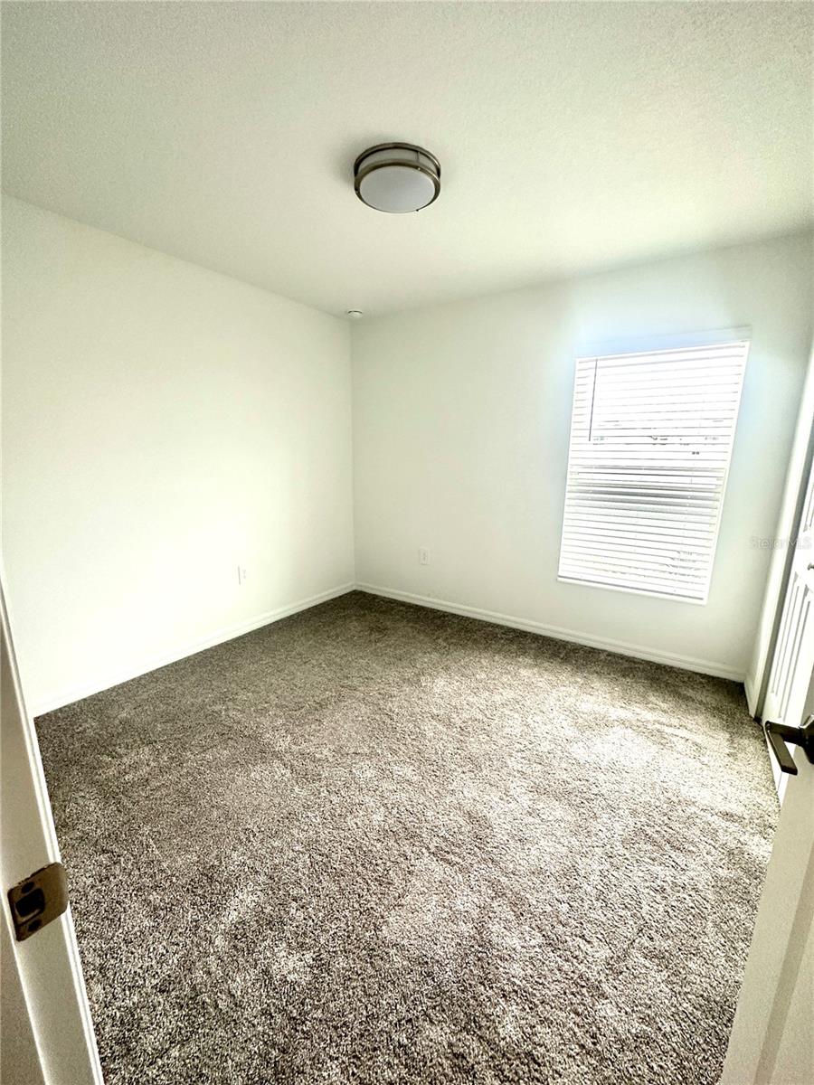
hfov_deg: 85.7
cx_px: 407
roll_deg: -1.7
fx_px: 439
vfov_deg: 102.1
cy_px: 542
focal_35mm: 14
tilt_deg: -11.5
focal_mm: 2.22
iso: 160
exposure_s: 1/60
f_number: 2.2
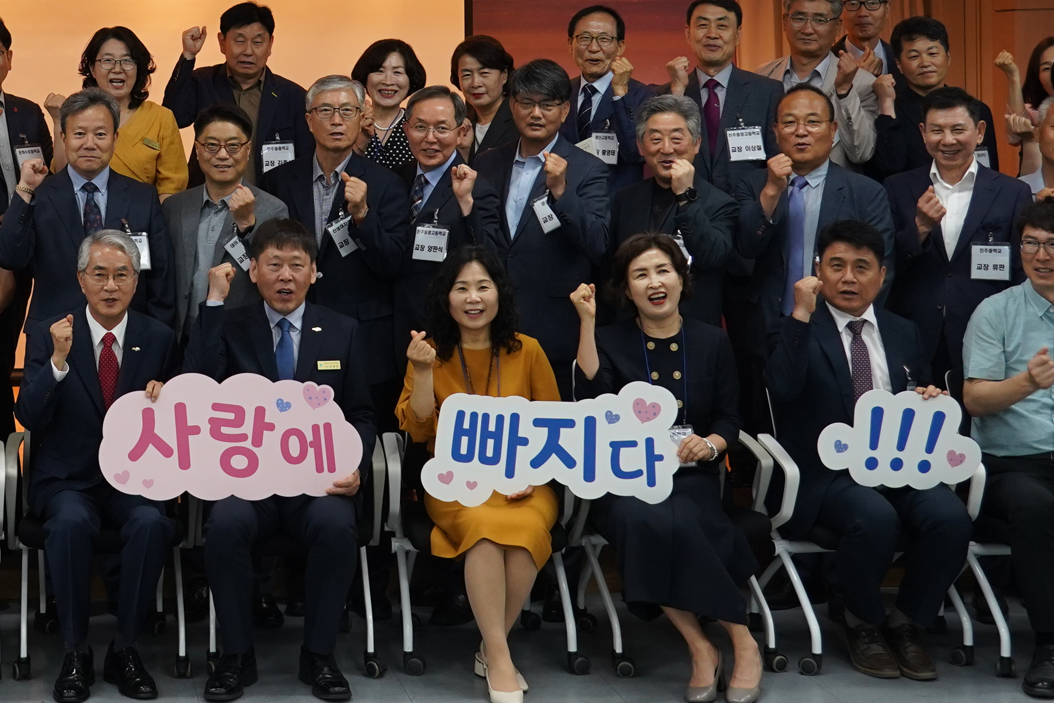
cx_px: 108
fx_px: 2079
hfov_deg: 27.4
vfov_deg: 18.7
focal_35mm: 71
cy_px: 18
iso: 1250
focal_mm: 26
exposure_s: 1/160
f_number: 4
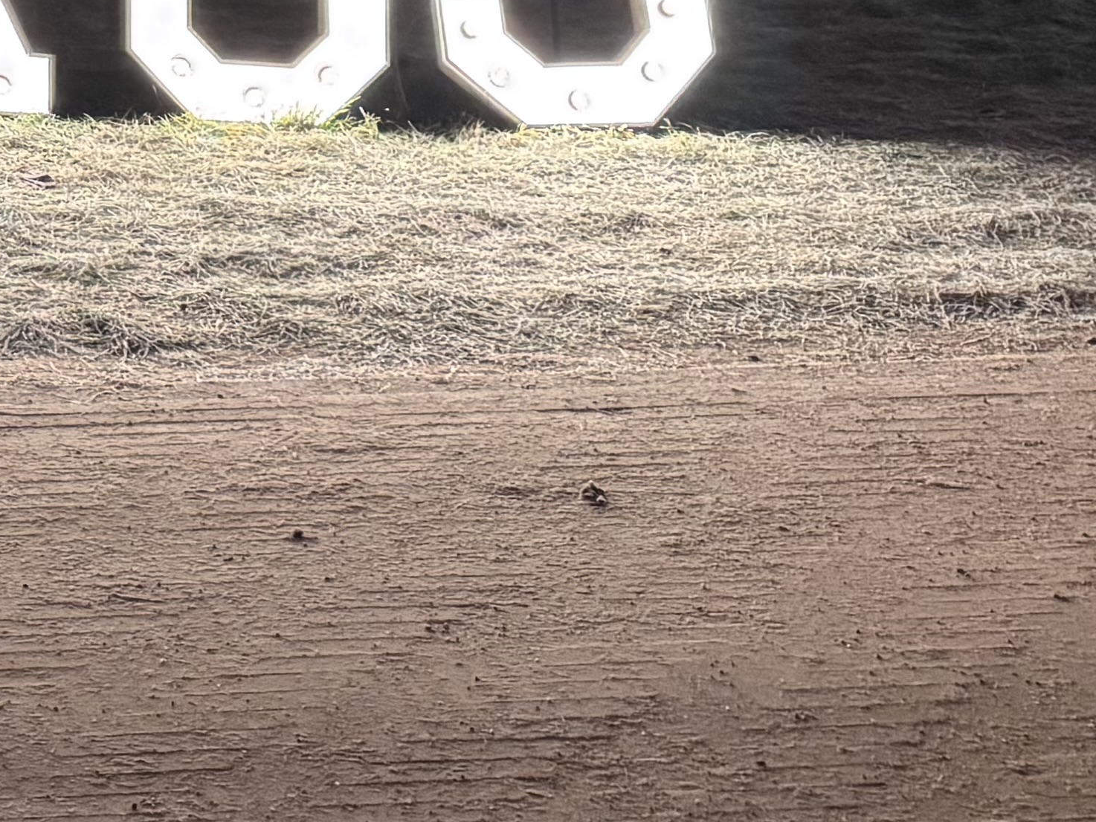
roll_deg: +2.0
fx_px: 2945
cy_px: -577
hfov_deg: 19.2
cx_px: -404
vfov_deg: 14.3
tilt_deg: -0.2
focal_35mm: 93
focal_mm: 6.76
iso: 640
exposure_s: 1/50
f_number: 1.78
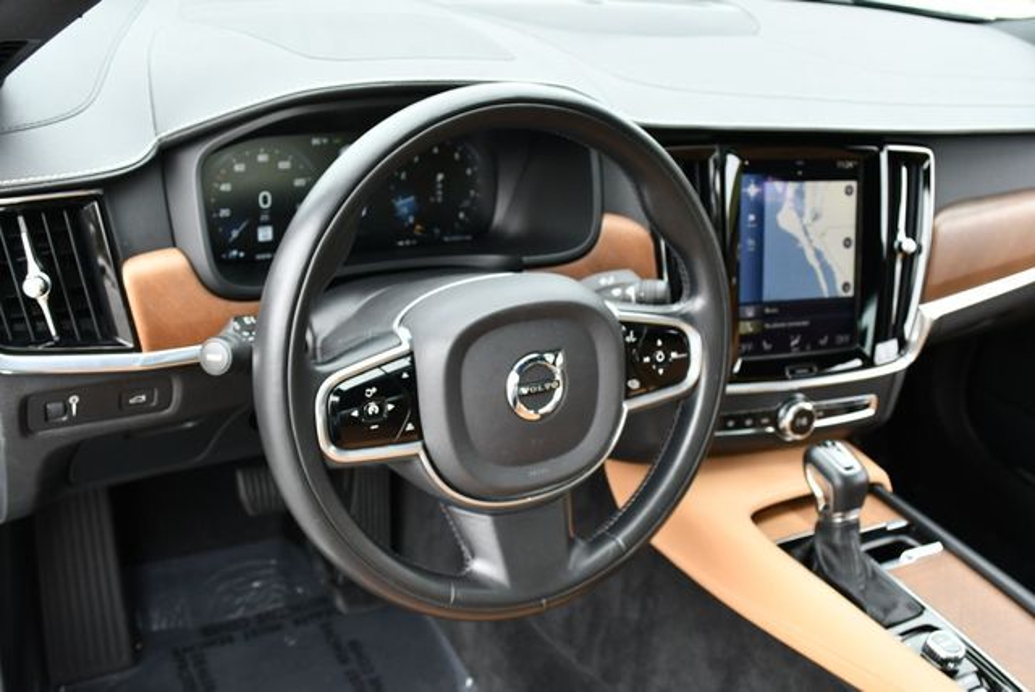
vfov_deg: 33.5
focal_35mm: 40
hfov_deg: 48.4
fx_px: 1151
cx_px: 518
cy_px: 346
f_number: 5
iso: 400
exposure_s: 1/250
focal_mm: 20
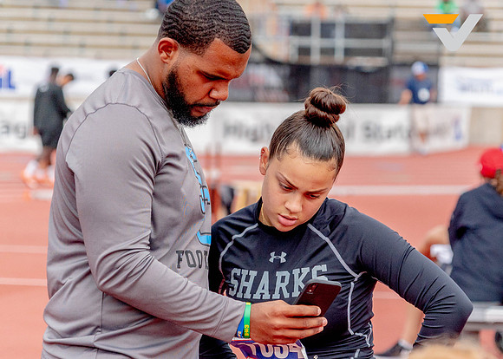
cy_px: 172
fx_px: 2909
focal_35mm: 204
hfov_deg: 9.9
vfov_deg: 7.1
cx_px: 250
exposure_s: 1/6000
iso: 1600
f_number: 5.6
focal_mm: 157
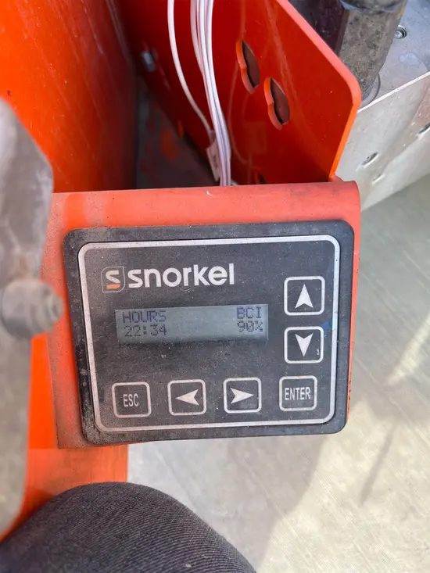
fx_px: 431
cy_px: 286
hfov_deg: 53.1
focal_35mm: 26
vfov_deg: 67.3
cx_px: 215
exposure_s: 1/229
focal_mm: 5.1
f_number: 1.6
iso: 40
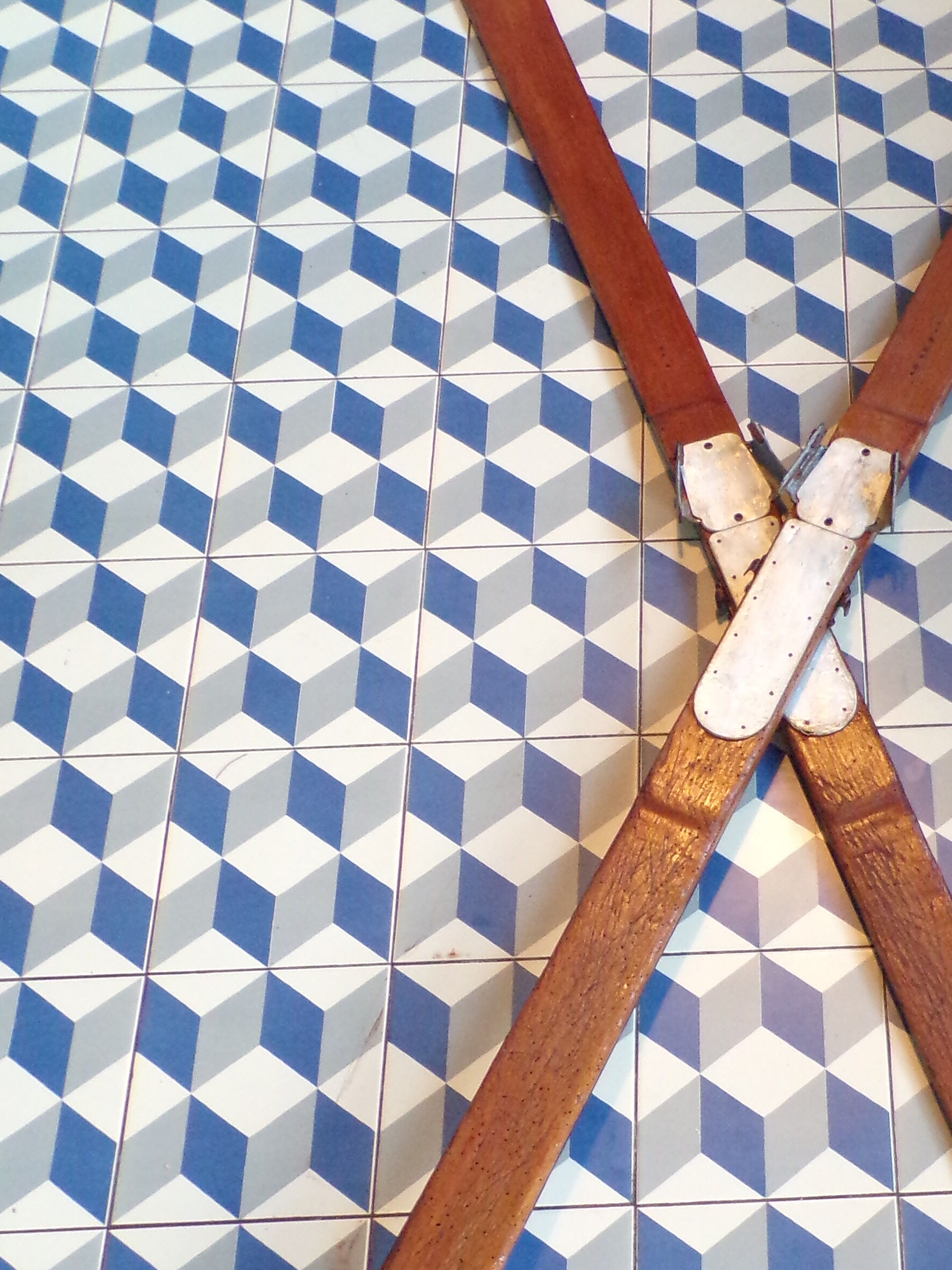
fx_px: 1723
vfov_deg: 40.3
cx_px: 806
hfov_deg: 29.9
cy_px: 726
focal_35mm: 47
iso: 489
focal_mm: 4.3
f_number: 3
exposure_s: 1/17
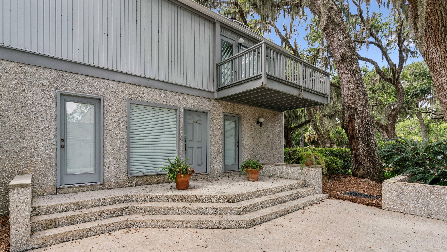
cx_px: 226
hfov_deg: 92.7
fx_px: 213
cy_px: 145
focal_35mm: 18
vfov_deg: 60.7
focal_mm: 17
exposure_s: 1/100
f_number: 8
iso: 250
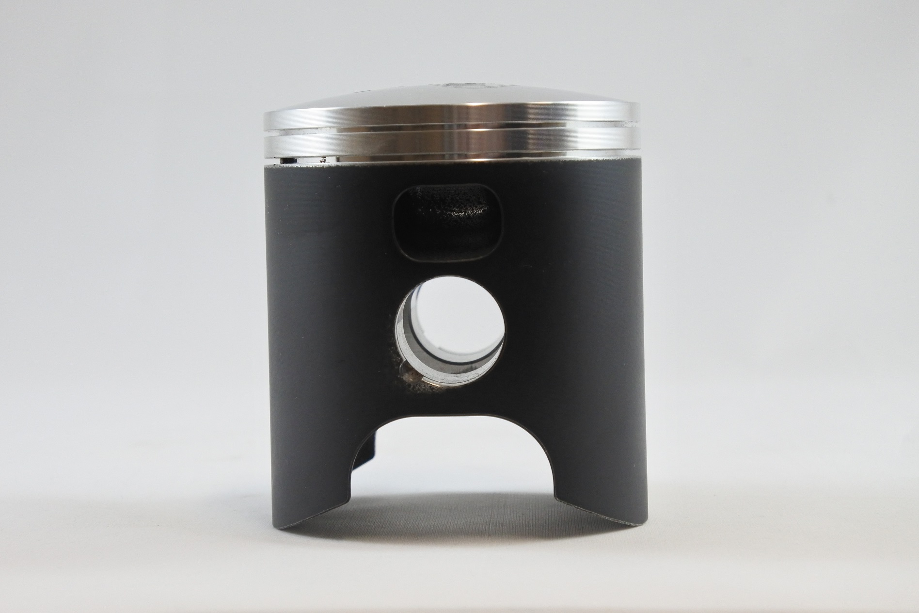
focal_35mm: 70
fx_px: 1787
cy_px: 306
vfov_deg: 19.5
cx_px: 460
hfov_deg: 28.8
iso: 720
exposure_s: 1/125
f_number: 5.3
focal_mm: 26
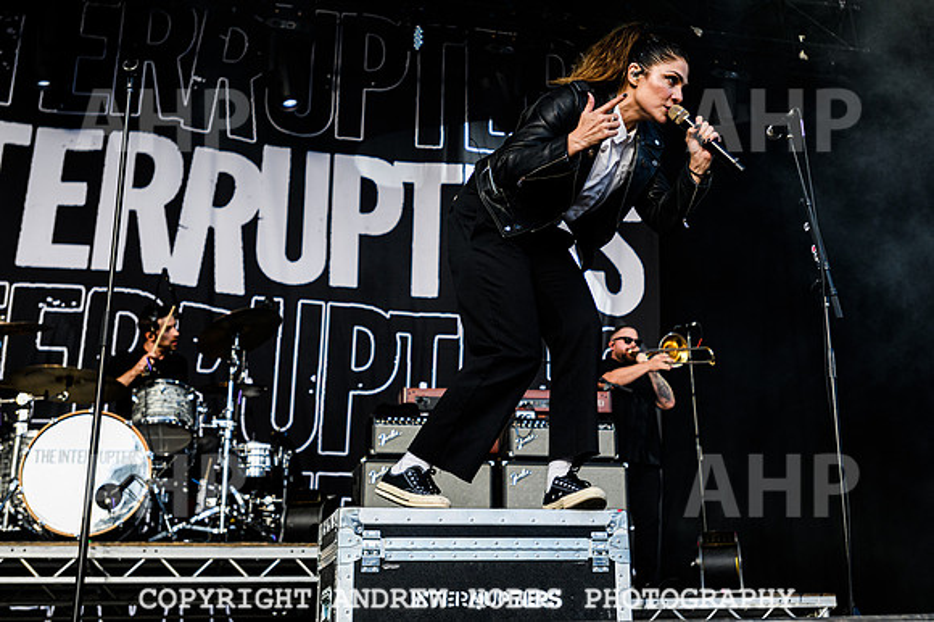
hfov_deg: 37.3
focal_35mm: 53
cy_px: 162
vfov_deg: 25.2
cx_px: 557
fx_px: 1378
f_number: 4.5
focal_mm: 35
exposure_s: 1/800
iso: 400
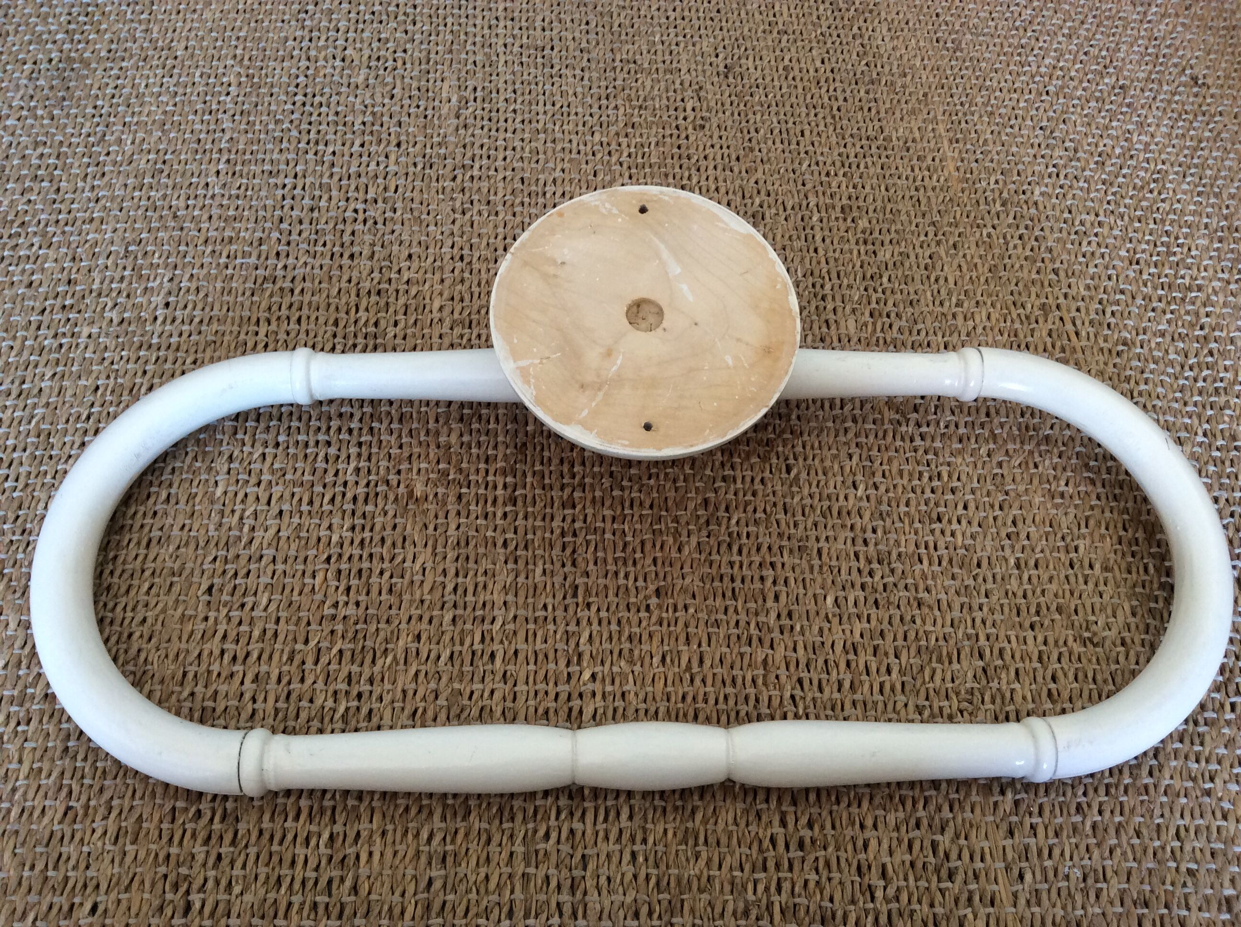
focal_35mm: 32
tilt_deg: -59.6
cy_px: 464
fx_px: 1146
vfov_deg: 44.1
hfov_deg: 56.9
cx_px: 620
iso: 80
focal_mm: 3.3
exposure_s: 1/25
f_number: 2.4
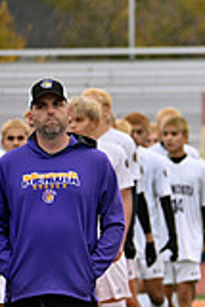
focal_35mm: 726
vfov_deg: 2.8
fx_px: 6187
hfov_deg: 1.9
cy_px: 298
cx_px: 546
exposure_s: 1/800
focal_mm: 200
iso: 1000
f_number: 4
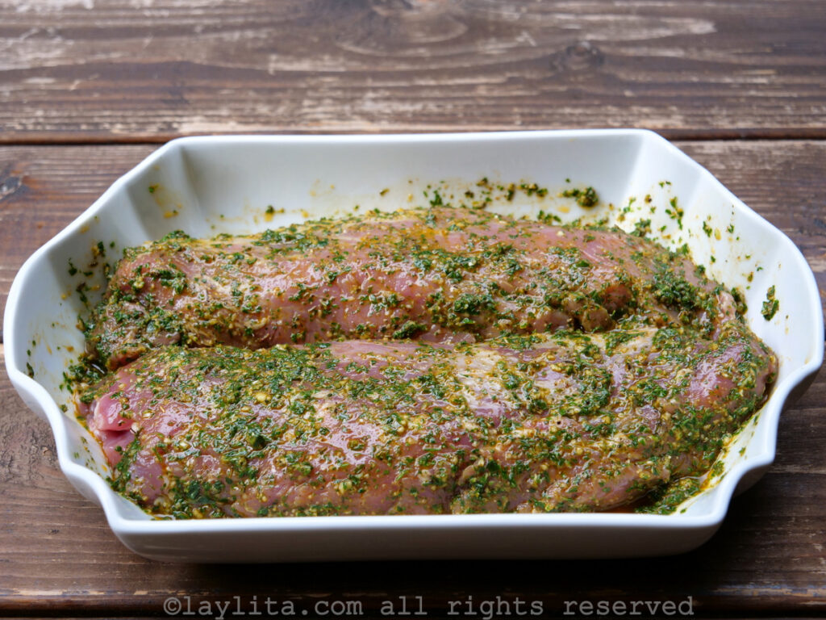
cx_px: 413
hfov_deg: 31.2
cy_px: 310
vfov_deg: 23.7
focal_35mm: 62
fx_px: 1479
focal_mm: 31
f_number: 3.7
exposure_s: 1/100
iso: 200
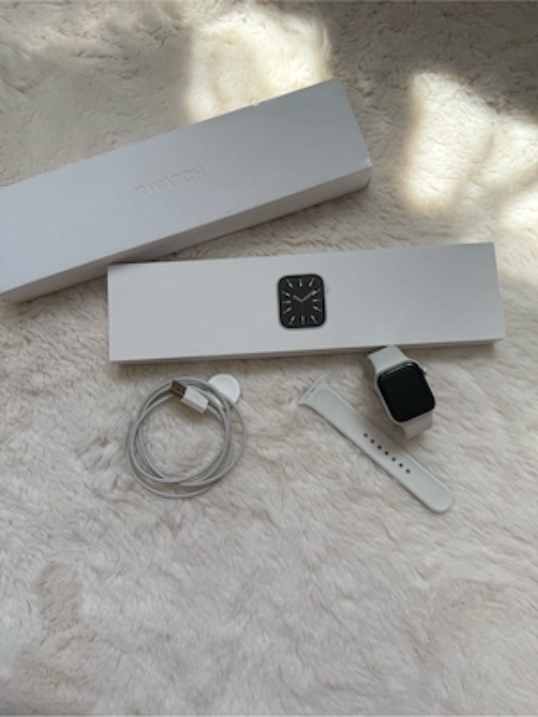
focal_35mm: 24
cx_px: 269
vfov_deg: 71.6
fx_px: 497
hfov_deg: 56.8
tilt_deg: -82.0
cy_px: 358
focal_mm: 6.76
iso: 100
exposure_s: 1/535
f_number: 1.78
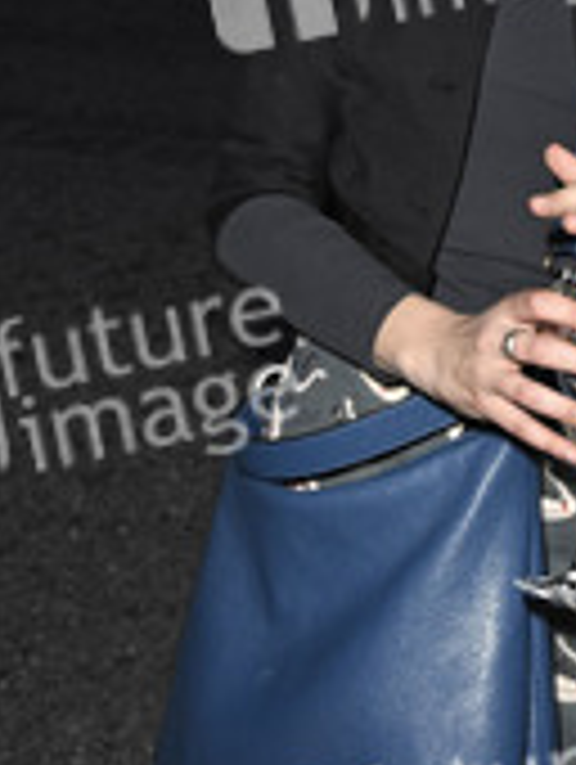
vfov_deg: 22.0
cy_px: 171
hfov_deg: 16.5
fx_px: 1948
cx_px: 558
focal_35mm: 88
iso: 3200
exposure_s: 1/60
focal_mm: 26
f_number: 6.3
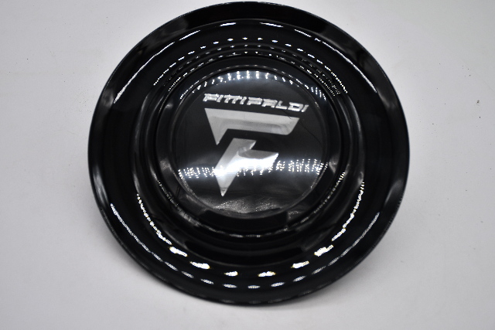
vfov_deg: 20.3
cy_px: 165
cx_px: 248
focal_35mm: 67
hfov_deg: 30.1
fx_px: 921
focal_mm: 45
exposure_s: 1/250
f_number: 5.6
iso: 280
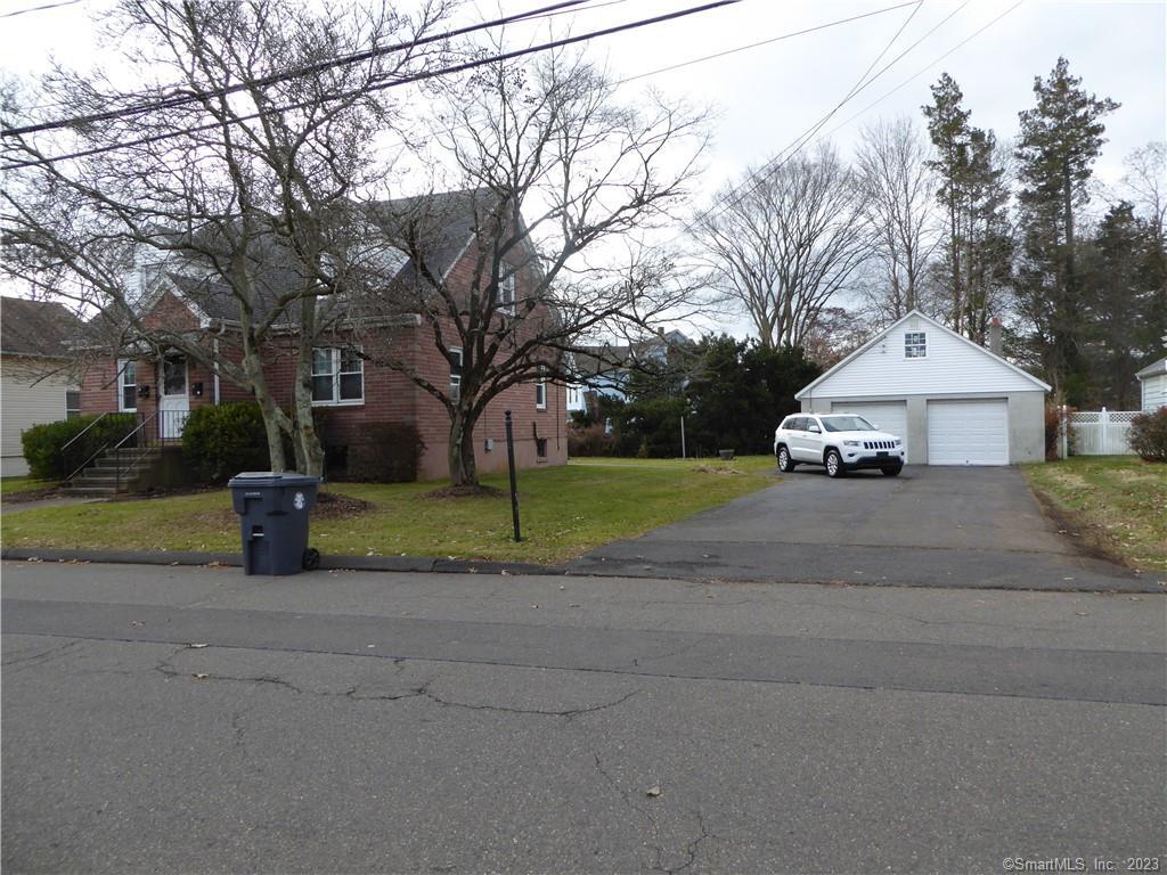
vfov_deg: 54.9
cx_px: 584
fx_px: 843
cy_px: 438
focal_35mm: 25
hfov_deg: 69.4
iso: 100
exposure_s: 1/250
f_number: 3.3
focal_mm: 4.3
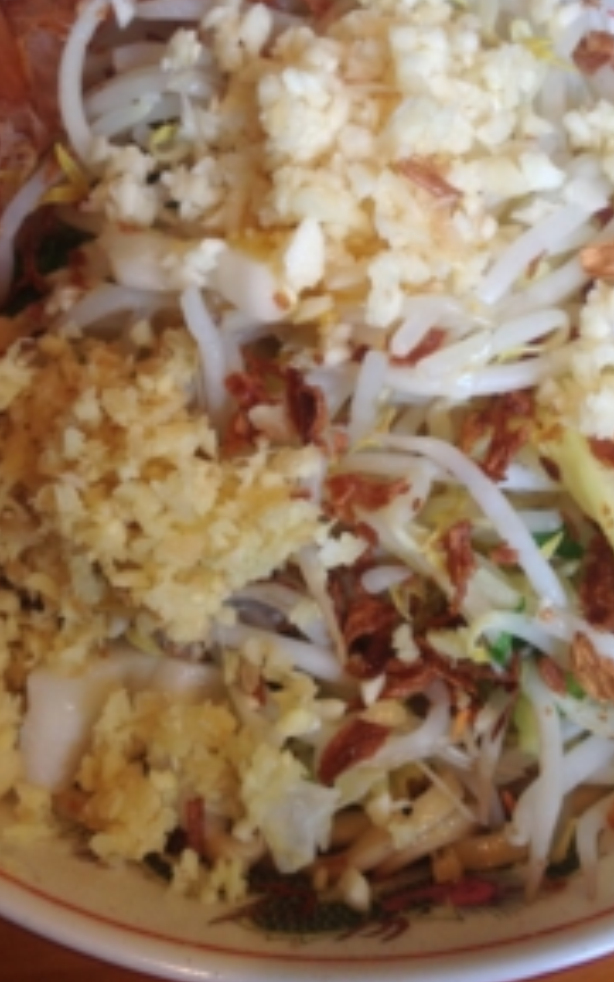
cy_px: 321
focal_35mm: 58
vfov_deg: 34.7
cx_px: 297
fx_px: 1553
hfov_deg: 22.4
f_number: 2.4
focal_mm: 4.28
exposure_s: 1/40
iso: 50
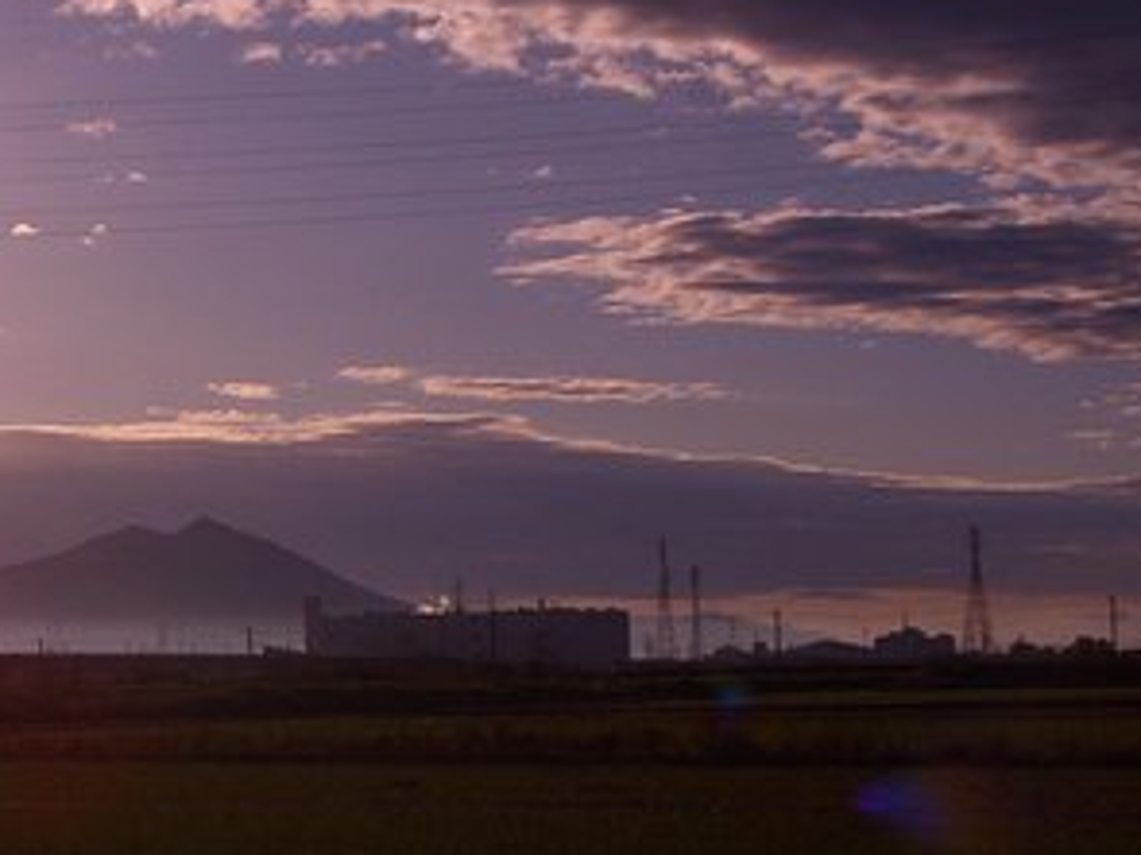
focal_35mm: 85
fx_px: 2801
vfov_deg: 17.3
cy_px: 503
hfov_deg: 22.6
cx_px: 178
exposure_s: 1/2000
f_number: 5
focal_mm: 8.2
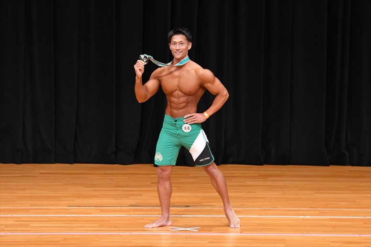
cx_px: 186
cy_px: 124
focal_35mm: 270
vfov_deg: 5.1
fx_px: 2781
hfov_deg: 7.6
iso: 4000
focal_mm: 180
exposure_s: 1/400
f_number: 5.6
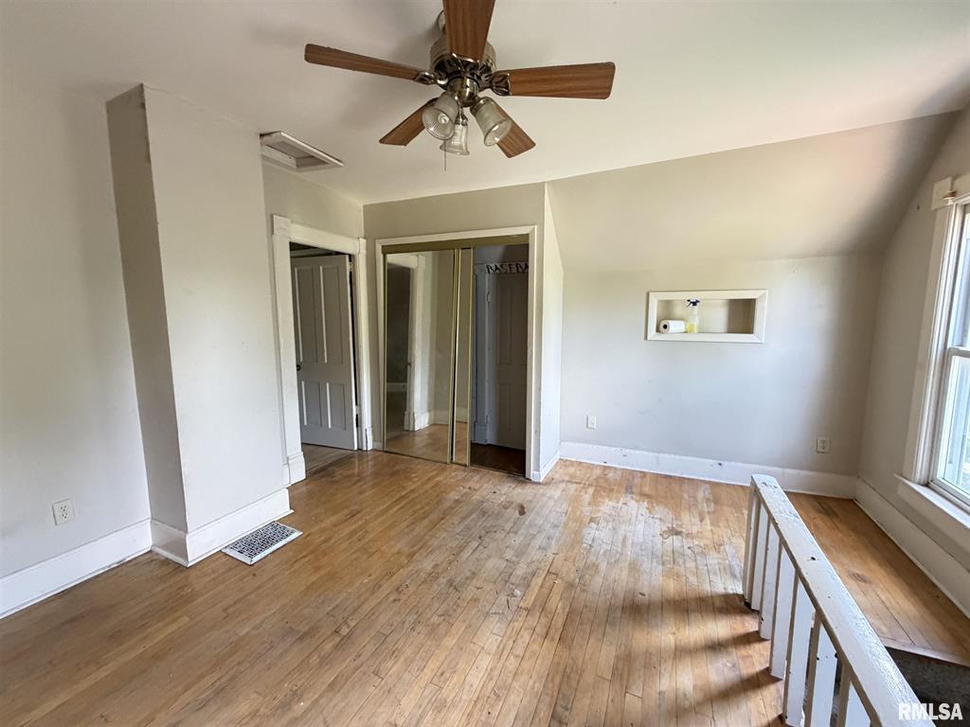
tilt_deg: -5.6
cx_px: 485
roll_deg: +1.4
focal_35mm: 14
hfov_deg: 102.1
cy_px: 364
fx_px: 392
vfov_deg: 85.7
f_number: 2.2
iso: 400
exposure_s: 1/60
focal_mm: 2.22
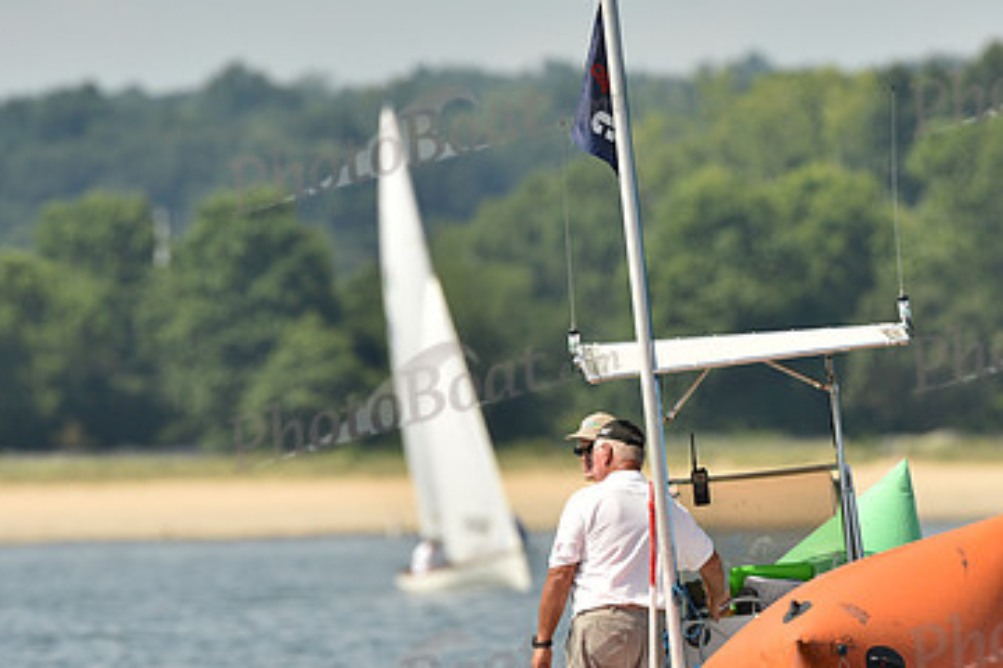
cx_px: 766
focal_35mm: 966
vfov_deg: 1.4
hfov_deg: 2.1
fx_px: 26912
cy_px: 505
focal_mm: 600
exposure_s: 1/1000
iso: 250
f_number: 8
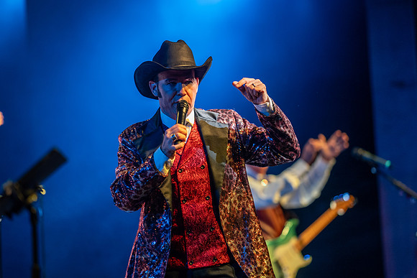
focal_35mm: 135
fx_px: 1564
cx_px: 208
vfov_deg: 10.2
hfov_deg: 15.2
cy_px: 139
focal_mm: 135
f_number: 1.8
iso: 500
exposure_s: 1/200
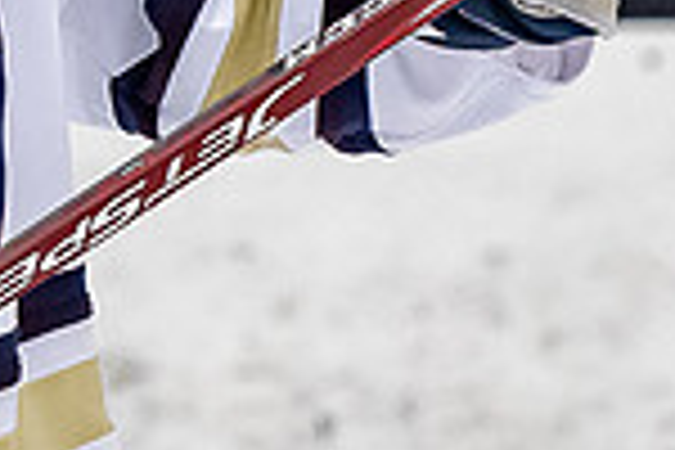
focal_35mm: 1674
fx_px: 31385
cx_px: -344
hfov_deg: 1.2
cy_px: -618
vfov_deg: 0.8
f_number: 3.5
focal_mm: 155
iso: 2500
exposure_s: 1/800
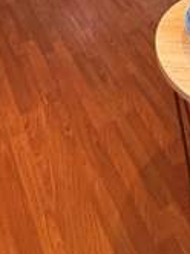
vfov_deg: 26.0
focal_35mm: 54
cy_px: -129
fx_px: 396
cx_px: 159
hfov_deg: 26.3
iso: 500
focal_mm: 2.22
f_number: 2.2
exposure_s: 1/60
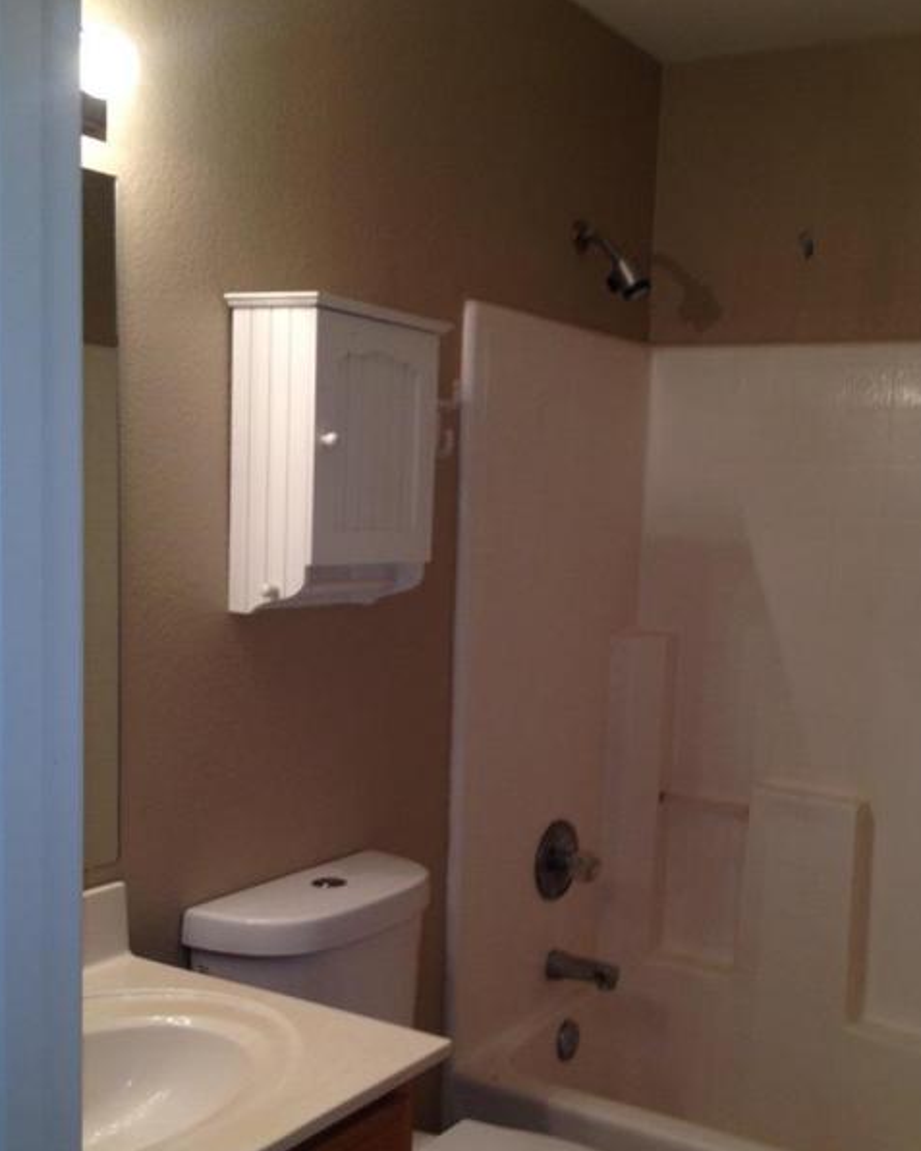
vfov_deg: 41.9
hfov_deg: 34.1
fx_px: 1499
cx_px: 517
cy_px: 672
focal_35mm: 44
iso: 50
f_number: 2.4
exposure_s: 1/28
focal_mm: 4.28
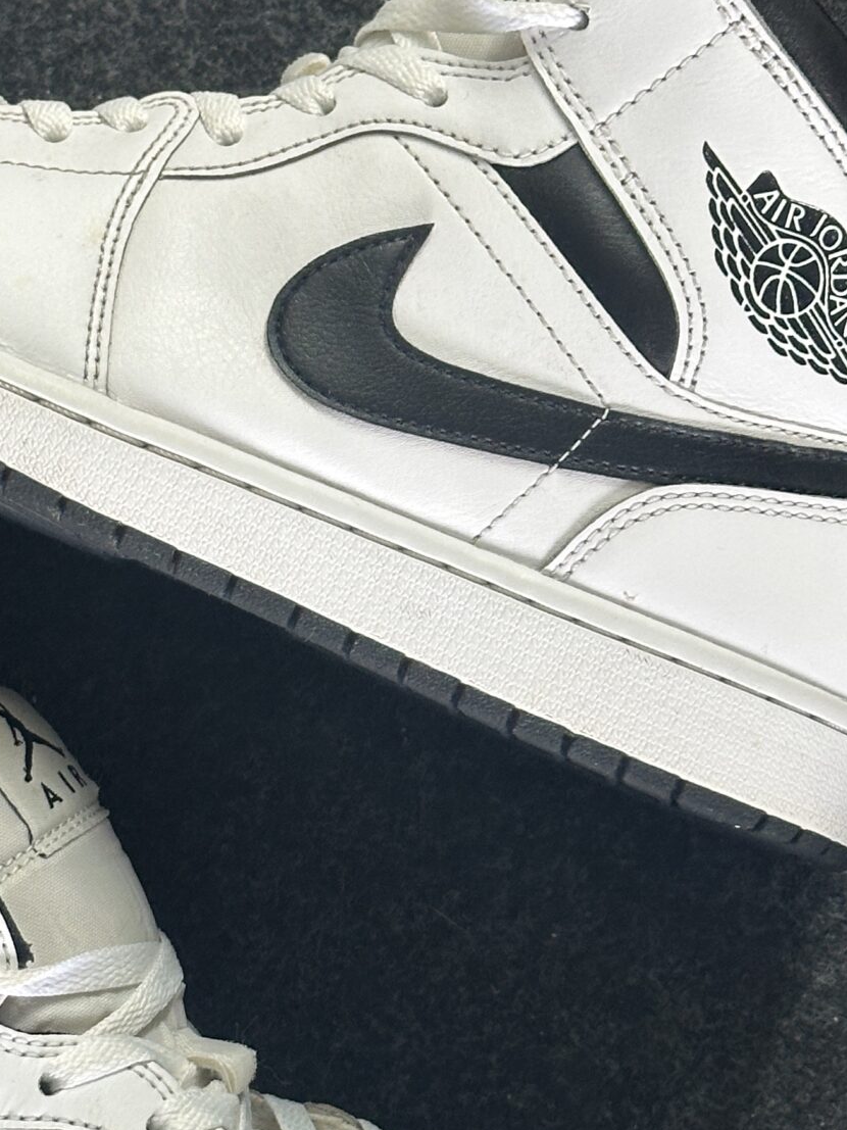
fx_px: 3622
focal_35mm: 111
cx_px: 229
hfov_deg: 13.3
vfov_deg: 17.7
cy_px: 798
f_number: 1.78
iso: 125
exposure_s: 1/50
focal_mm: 6.86
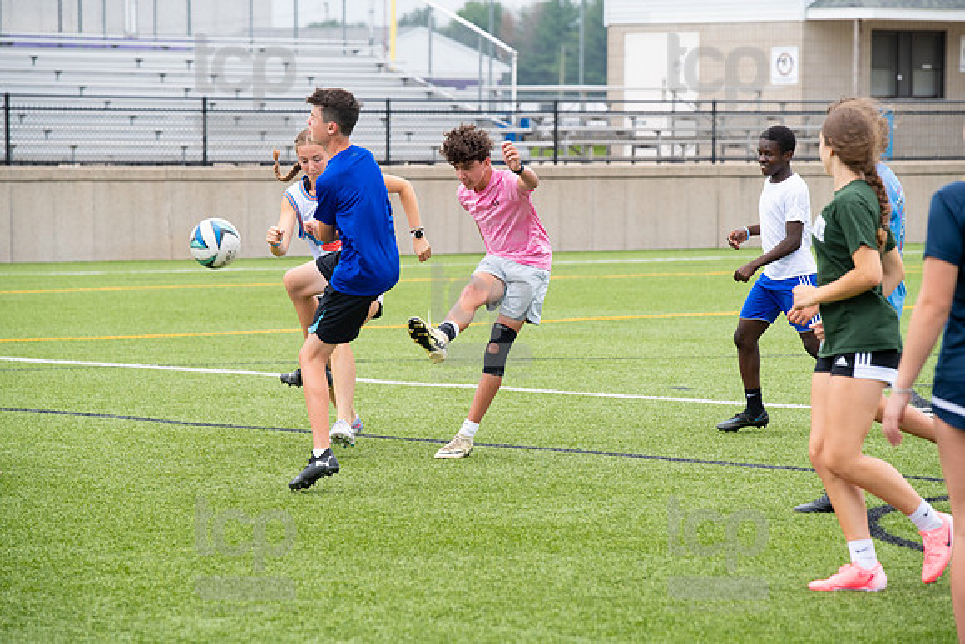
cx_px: 482
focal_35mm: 170
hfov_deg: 12.1
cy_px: 322
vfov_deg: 8.1
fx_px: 4558
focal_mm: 170
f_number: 5.6
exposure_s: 1/1250
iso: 500
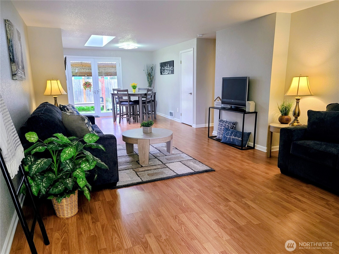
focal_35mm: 25
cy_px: 127
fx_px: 245
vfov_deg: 54.9
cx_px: 170
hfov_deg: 69.4
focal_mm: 7
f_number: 1.8
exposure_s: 1/60
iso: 80
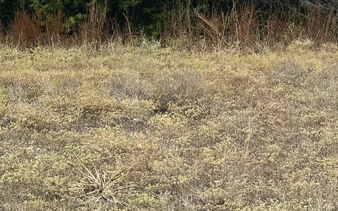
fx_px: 774
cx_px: 96
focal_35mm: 84
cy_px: -94
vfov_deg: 14.6
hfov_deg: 24.4
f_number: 1.5
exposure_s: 1/4115
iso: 50
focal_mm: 5.7
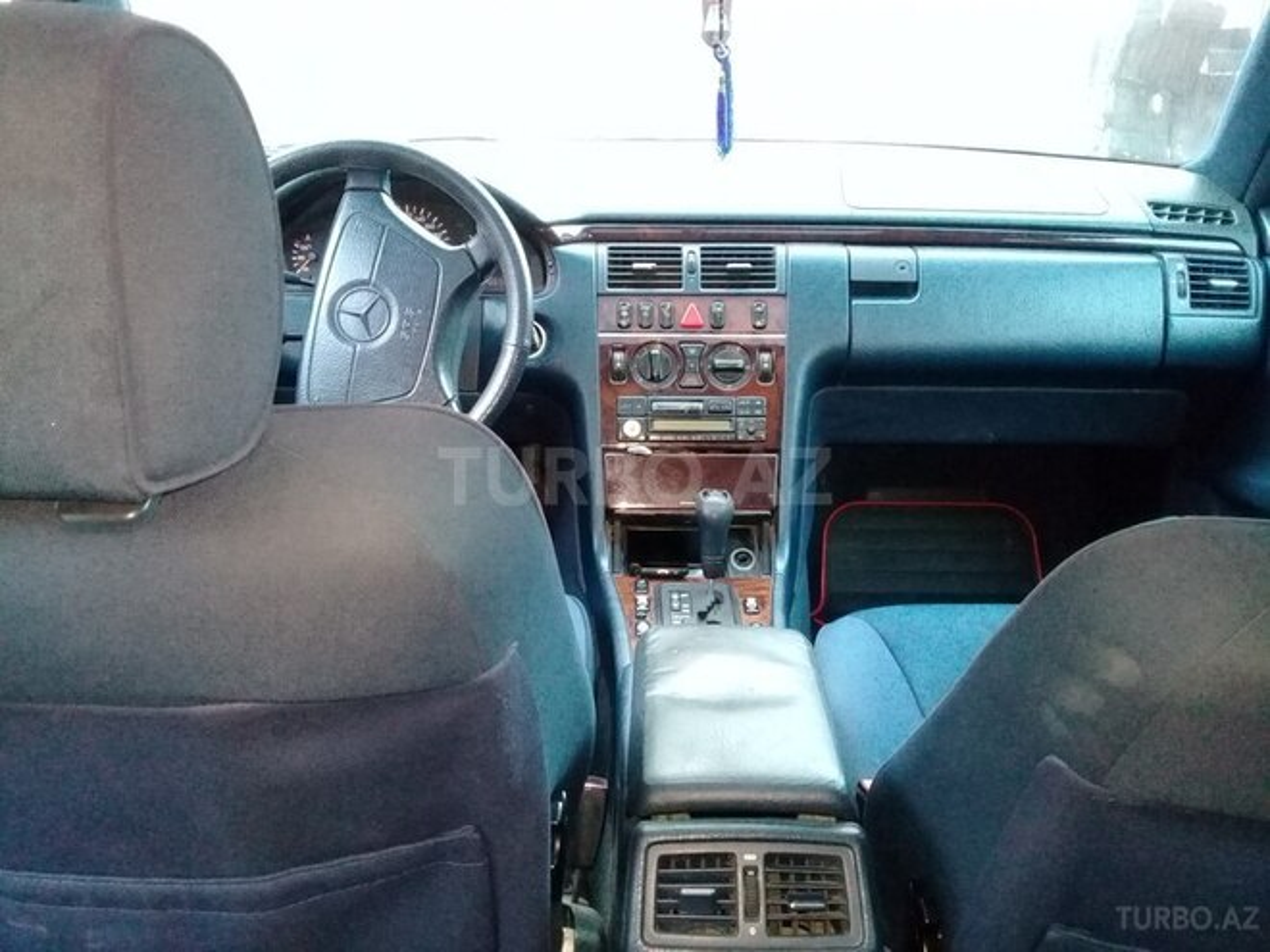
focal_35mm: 31
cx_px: 635
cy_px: 476
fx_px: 1137
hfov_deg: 58.4
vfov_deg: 45.4
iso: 640
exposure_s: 1/33
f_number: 2.2
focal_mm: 3.3
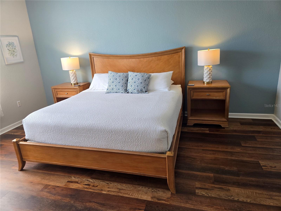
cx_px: 140
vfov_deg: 58.9
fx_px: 187
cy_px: 106
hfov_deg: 73.9
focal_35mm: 23
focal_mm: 5.4
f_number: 1.8
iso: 100
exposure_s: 1/120
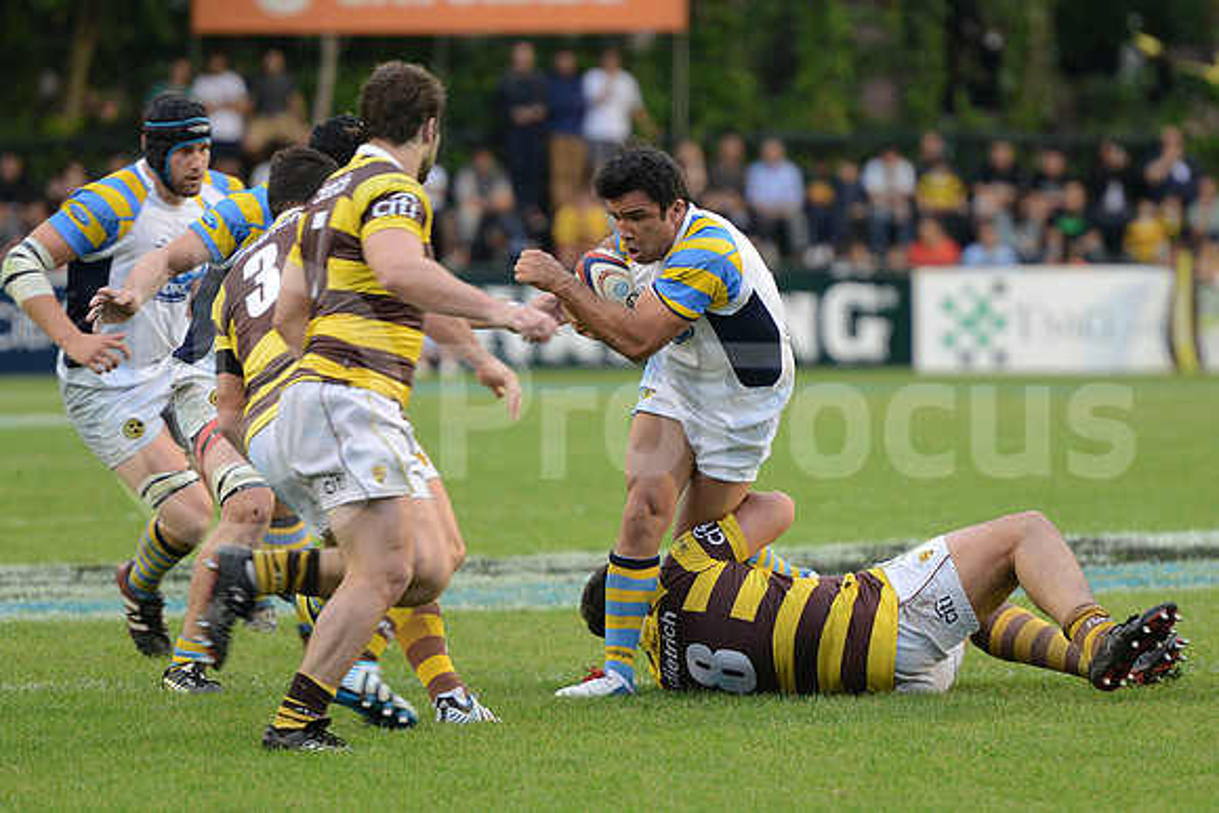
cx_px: 610
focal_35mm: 280
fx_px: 9483
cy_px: 406
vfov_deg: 4.9
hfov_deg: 7.4
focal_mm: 280
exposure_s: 1/500
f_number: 4
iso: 2000
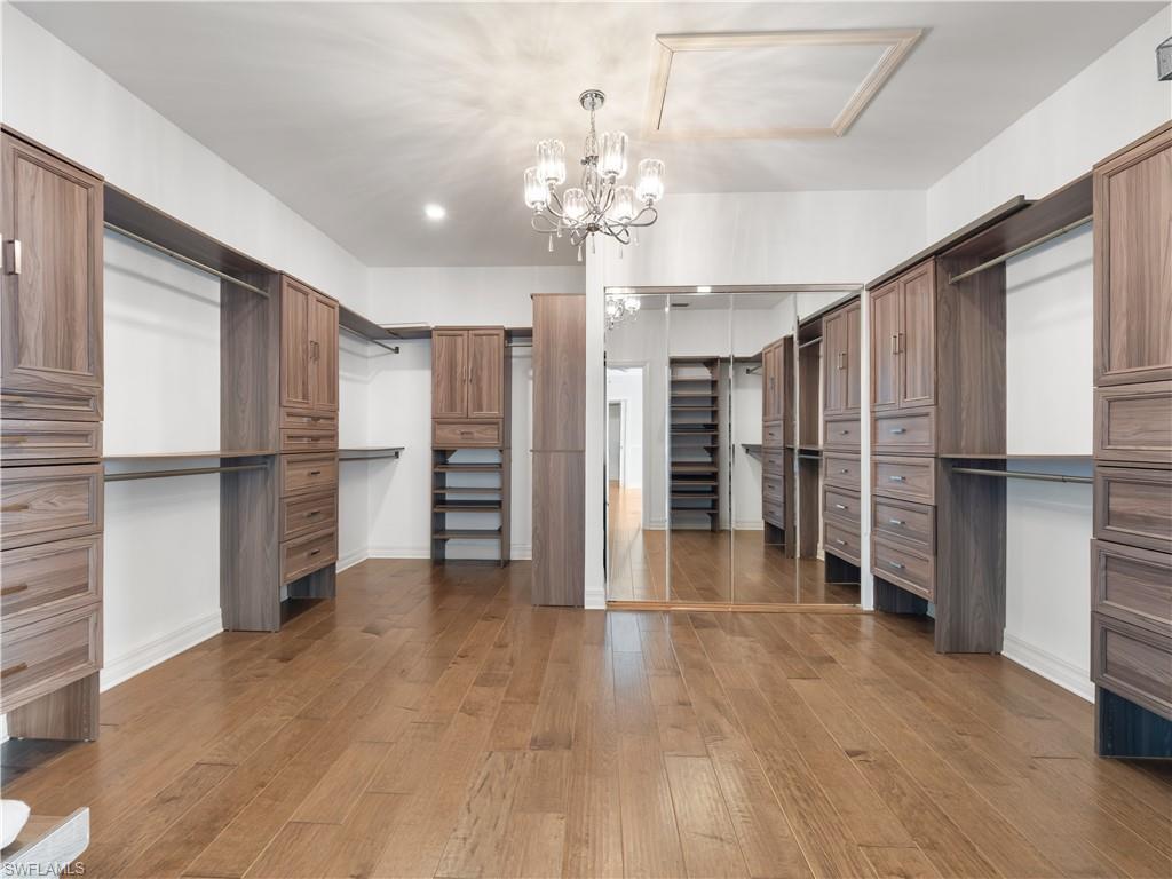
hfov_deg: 102.1
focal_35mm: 14
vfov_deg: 85.7
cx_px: 586
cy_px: 440
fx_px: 474
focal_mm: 7
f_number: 7.1
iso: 200
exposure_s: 1/3
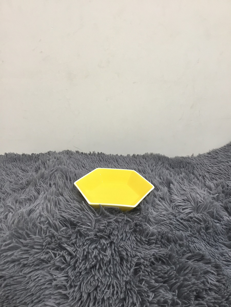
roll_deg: -0.6
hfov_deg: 45.4
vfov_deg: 58.4
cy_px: 154
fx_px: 276
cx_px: 116
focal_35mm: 31
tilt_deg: -23.3
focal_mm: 3.3
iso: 80
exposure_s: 1/33
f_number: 2.4
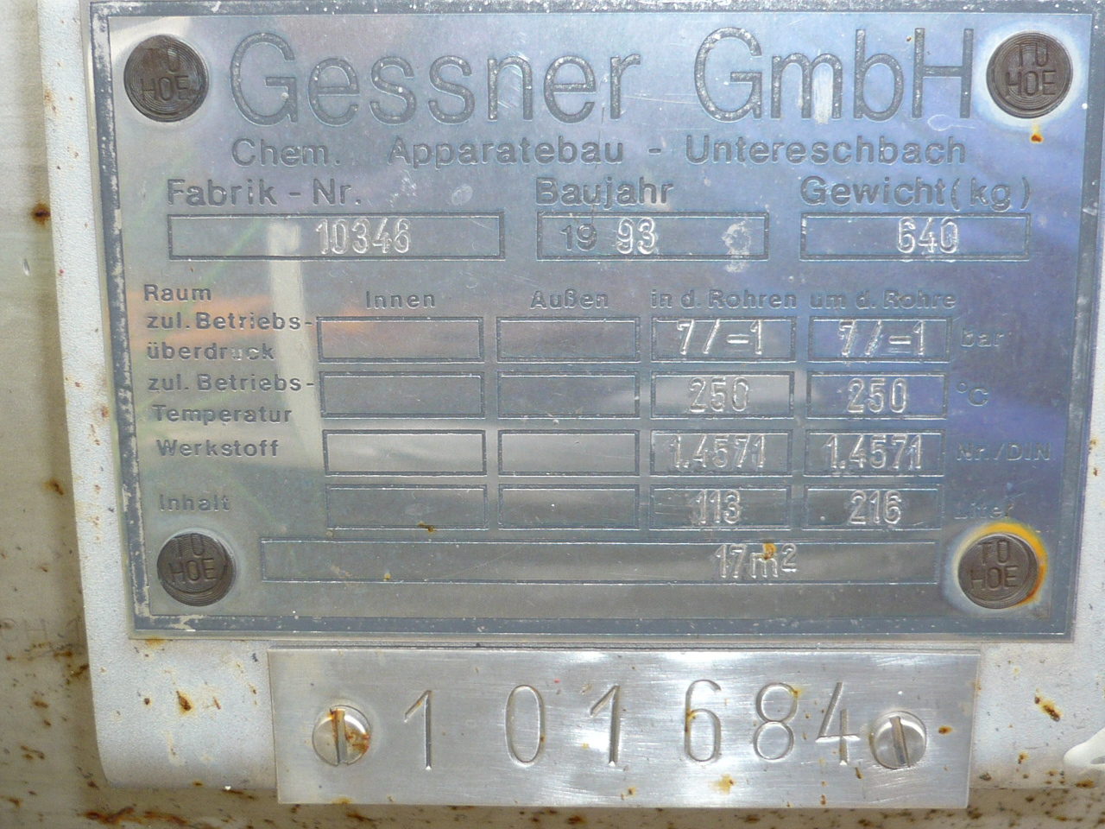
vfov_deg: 24.4
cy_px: 414
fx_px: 1915
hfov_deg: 32.2
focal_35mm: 60
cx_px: 552
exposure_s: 1/30
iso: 100
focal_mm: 6.6
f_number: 3.3
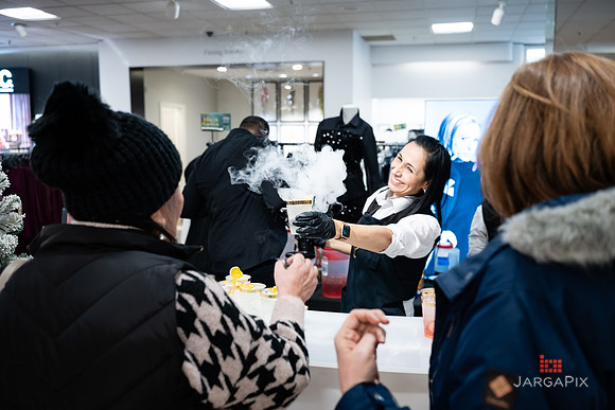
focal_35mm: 34
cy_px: 205
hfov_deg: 55.5
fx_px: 584
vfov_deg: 38.7
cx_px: 308
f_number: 3.2
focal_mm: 33.5
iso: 1000
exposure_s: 1/125
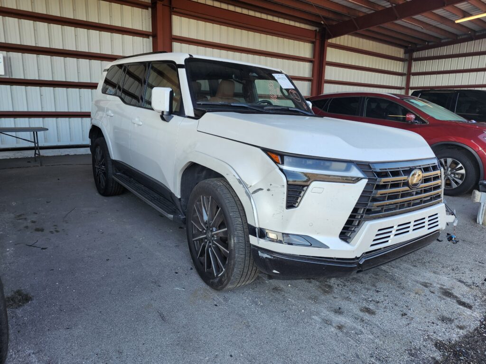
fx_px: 323
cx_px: 243
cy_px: 182
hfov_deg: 73.9
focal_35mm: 23
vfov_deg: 58.9
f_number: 1.8
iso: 40
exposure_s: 1/180
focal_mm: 5.54
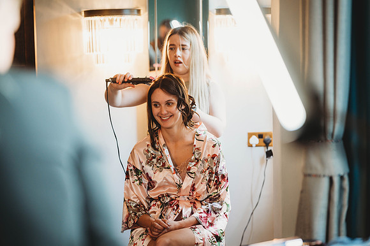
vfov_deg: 16.1
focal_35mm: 85
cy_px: 123
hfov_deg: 23.9
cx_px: 185
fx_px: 873
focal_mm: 85
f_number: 1.8
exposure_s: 1/160
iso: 400
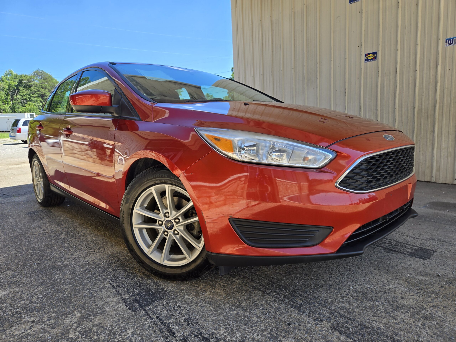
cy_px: 171
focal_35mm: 23
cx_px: 228
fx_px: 303
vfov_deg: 58.9
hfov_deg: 73.9
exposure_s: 1/648
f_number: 1.8
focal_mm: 5.4
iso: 25
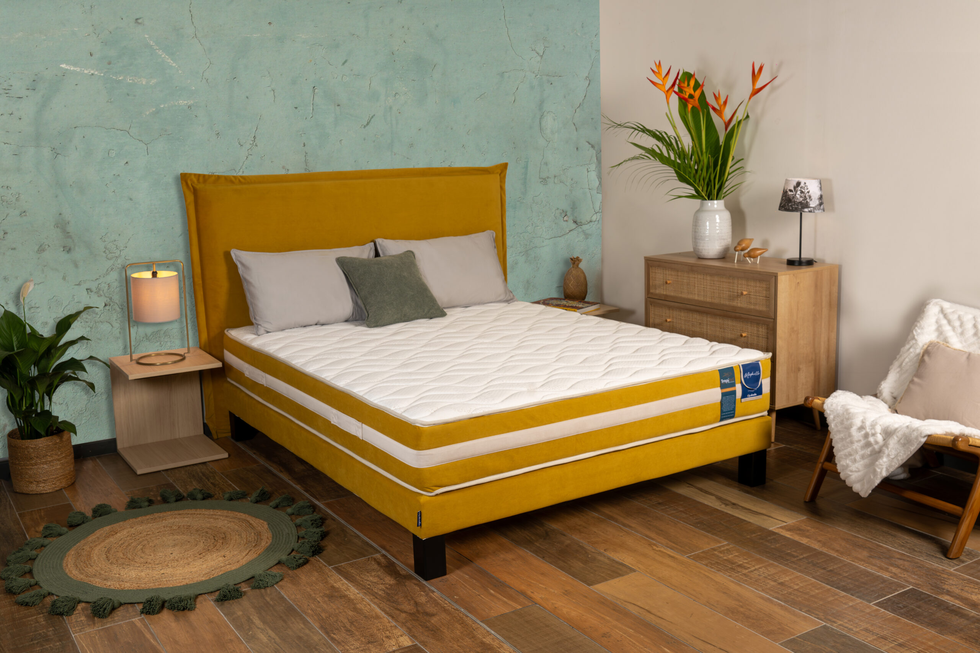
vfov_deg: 37.9
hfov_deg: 54.4
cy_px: 326
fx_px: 953
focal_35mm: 35
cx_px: 490
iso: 200
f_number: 7.1
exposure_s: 1/60
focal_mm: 35
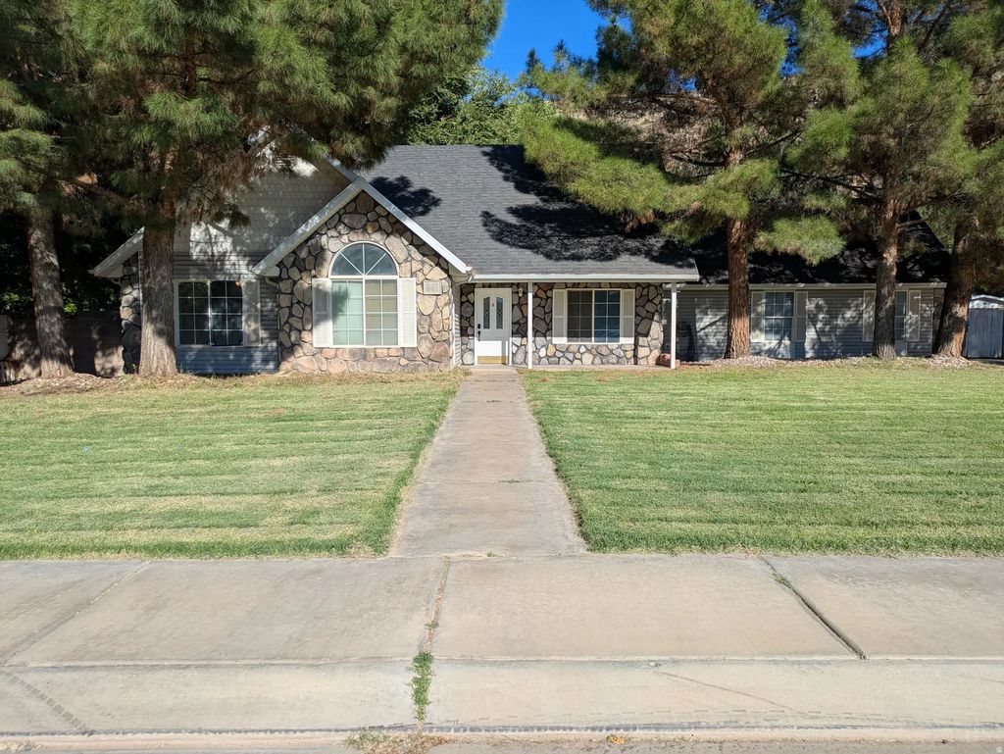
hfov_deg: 69.4
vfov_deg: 54.9
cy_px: 377
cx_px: 502
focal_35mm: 25
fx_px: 725
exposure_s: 1/2959
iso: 45
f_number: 1.89
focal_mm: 5.43
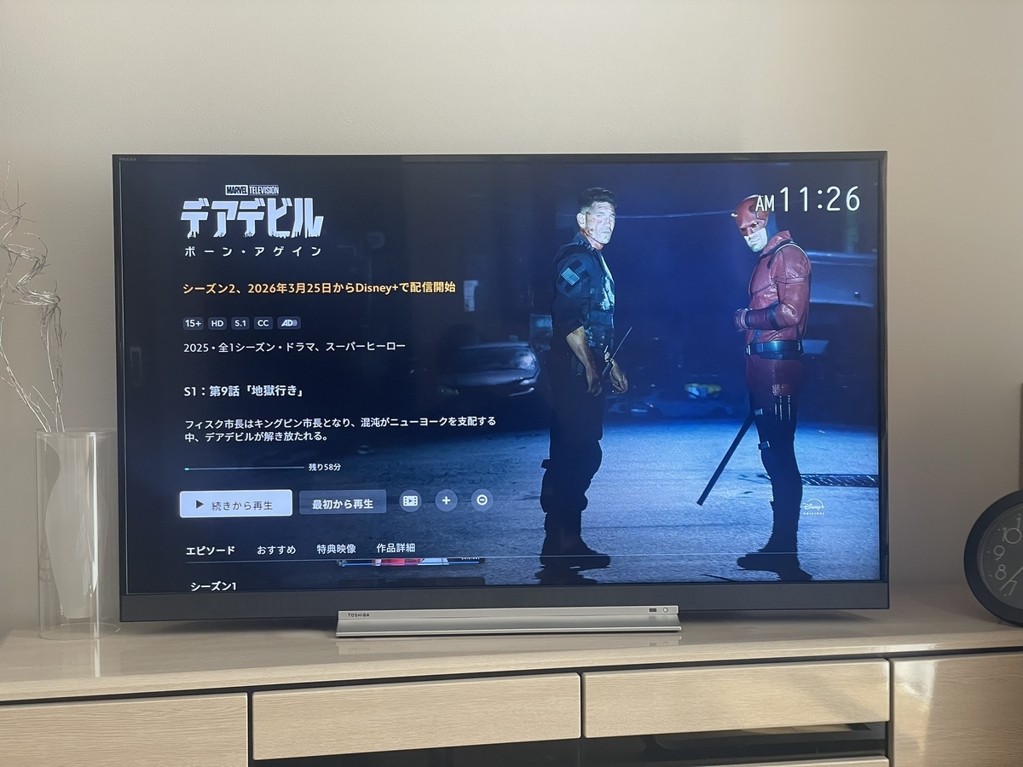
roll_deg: +0.4
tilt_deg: -3.5
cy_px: 384
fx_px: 1537
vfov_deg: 28.0
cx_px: 512
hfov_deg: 36.8
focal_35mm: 52
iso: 160
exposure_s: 1/99
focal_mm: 6
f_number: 2
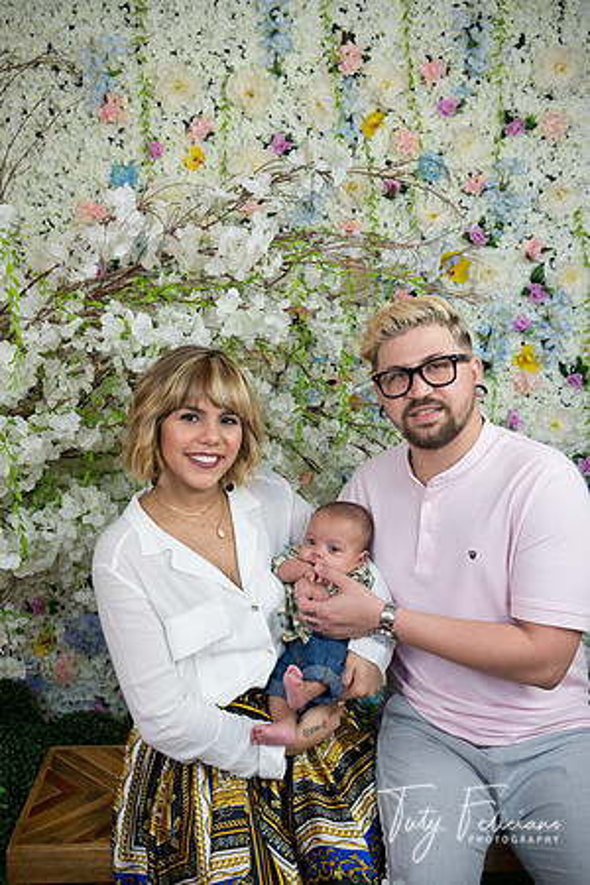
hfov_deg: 36.9
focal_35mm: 36
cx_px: 295
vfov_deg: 53.1
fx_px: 885
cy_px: 442
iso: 1600
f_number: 5.6
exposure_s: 1/125
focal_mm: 36
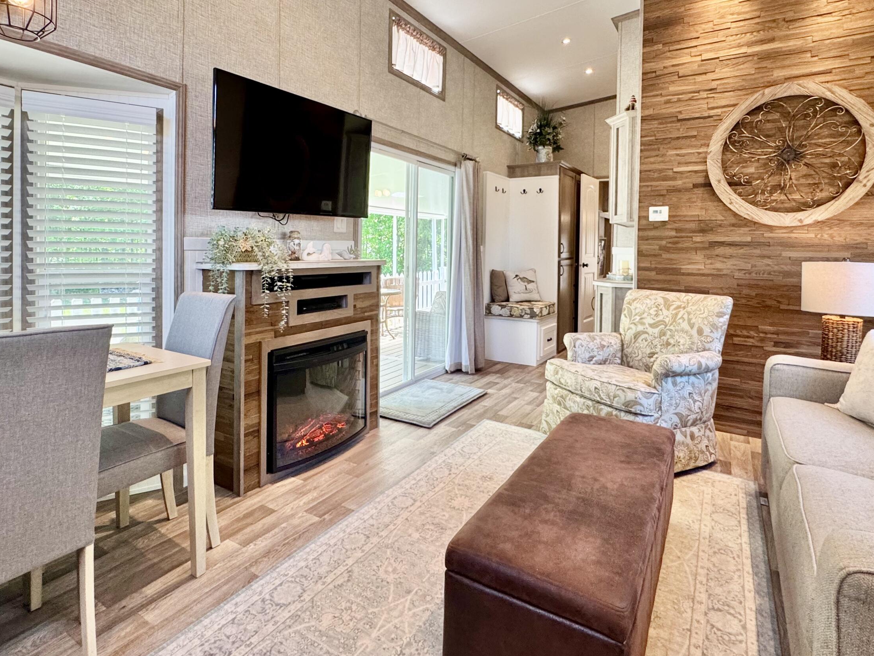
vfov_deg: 67.8
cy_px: 255
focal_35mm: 19
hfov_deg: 84.7
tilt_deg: -0.5
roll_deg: -0.3
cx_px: 437
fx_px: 480
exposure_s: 1/120
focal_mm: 2.22
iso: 200
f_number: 2.2
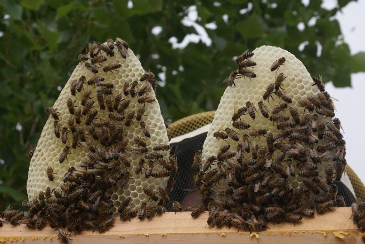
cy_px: 122
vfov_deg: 15.2
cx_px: 182
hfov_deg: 22.6
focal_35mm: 90
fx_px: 914
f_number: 11
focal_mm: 60
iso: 100
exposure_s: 1/160
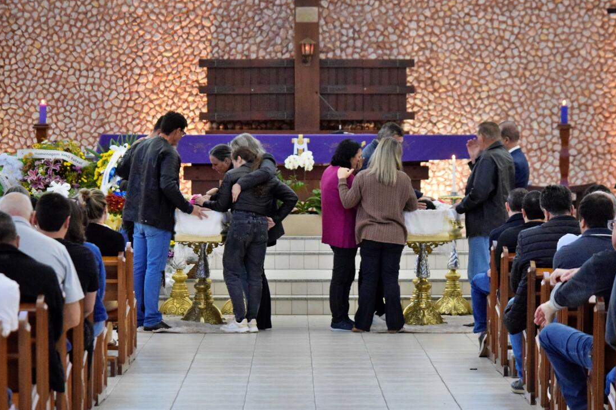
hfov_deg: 10.7
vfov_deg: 7.2
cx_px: 319
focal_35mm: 192
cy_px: 223
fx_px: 3285
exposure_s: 1/125
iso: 5000
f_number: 4.8
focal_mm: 116
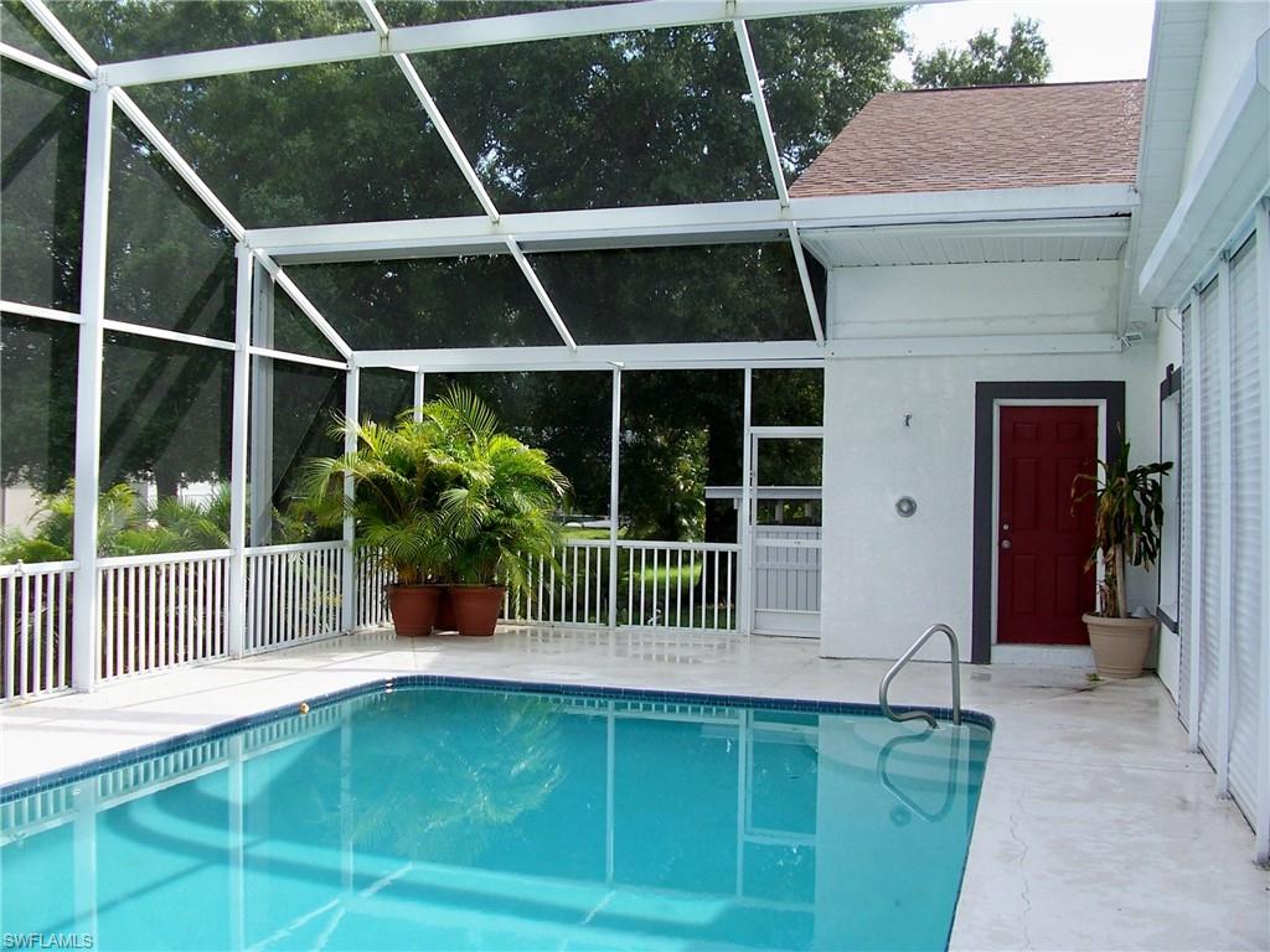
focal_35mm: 35
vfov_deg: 40.7
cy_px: 476
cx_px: 635
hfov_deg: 52.6
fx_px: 1284
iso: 80
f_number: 2.8
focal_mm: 6
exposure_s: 1/500
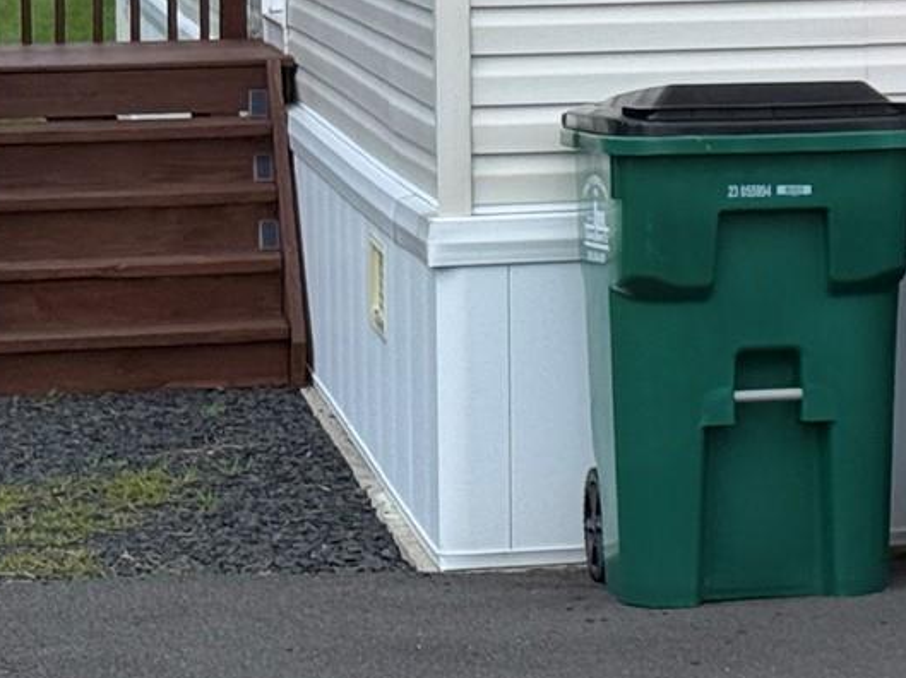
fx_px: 4865
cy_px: -337
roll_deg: -0.7
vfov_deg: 7.8
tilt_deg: +4.1
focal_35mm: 186
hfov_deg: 10.4
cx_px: 1129
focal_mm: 6.76
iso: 64
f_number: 1.78
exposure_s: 1/4587
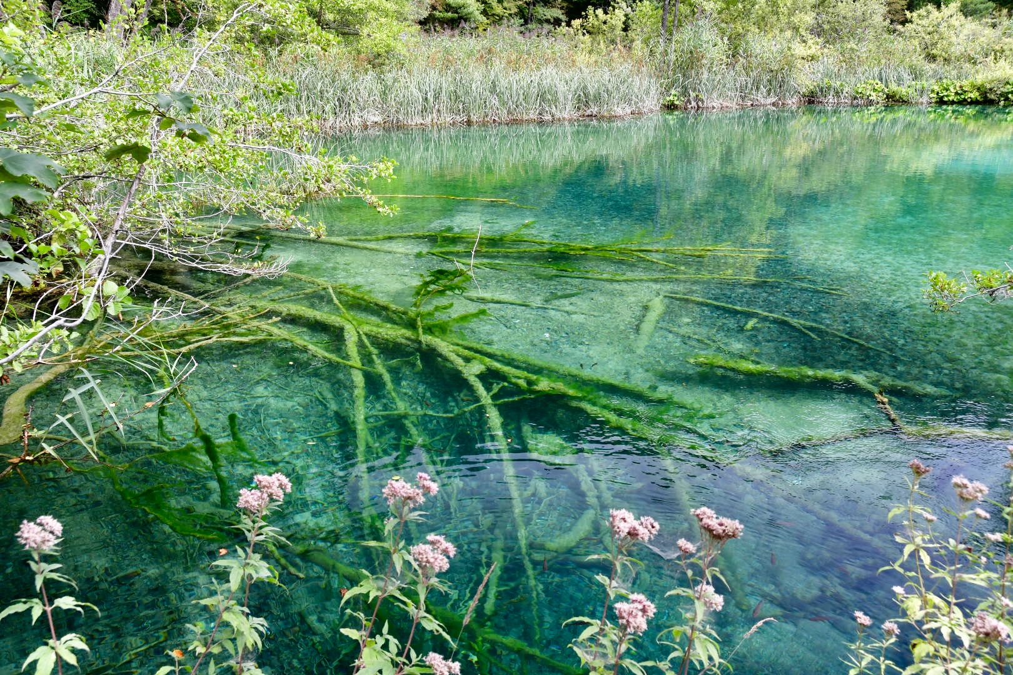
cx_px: 506
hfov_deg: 57.2
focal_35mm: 33
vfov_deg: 40.0
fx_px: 929
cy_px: 338
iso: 400
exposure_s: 1/80
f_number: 8
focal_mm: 22
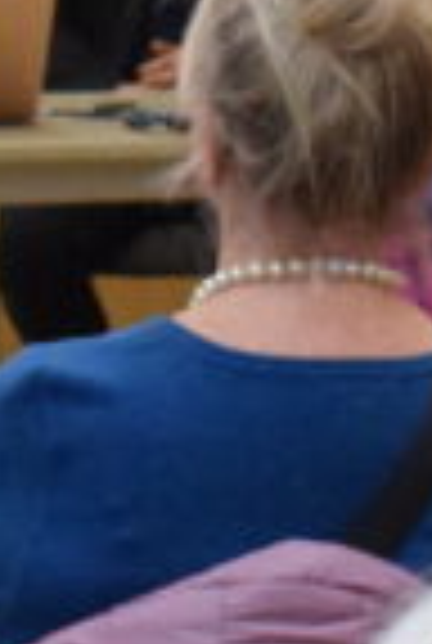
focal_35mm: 514
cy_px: 259
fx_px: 9207
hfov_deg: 2.7
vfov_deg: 4.0
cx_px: -158
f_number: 5.3
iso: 2500
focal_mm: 48
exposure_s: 1/60
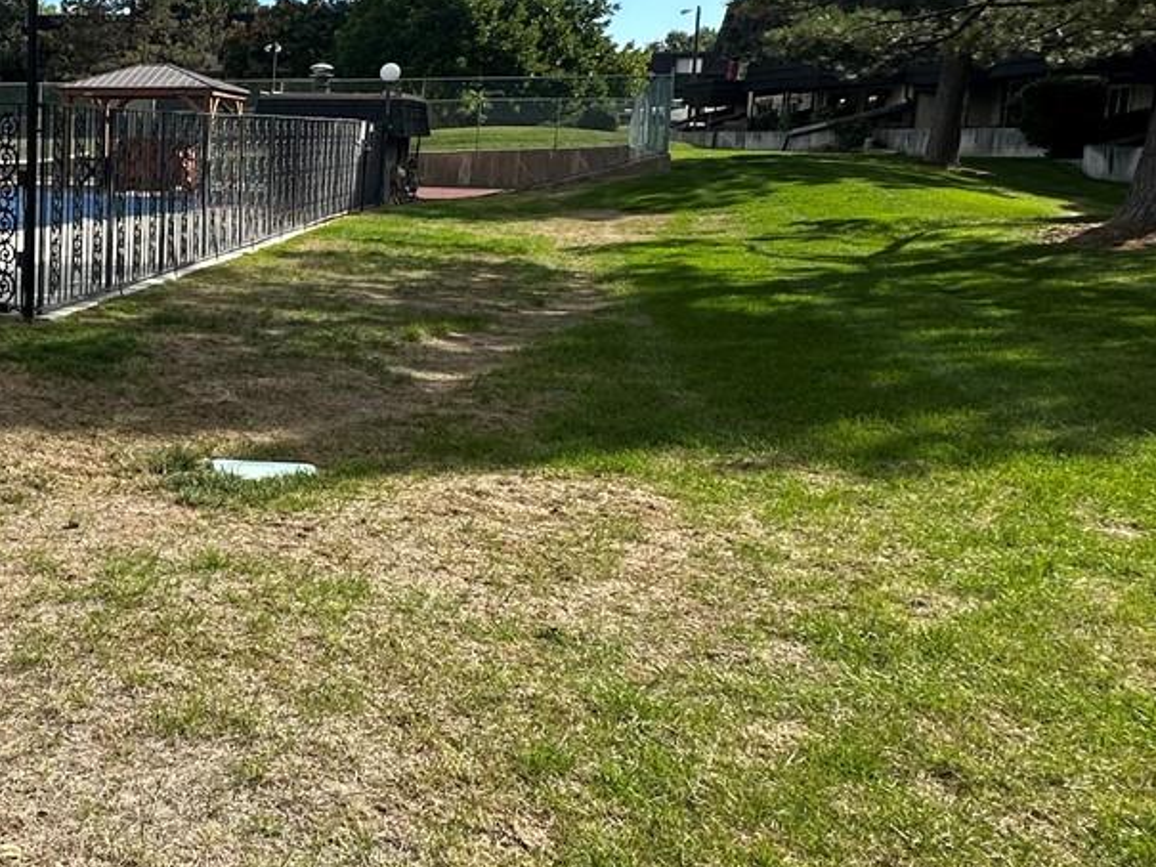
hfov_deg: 40.6
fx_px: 1236
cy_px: 281
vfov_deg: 38.2
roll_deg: -1.2
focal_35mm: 37
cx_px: -109
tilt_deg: -6.7
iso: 40
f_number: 2.2
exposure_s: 1/1618
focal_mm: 2.22
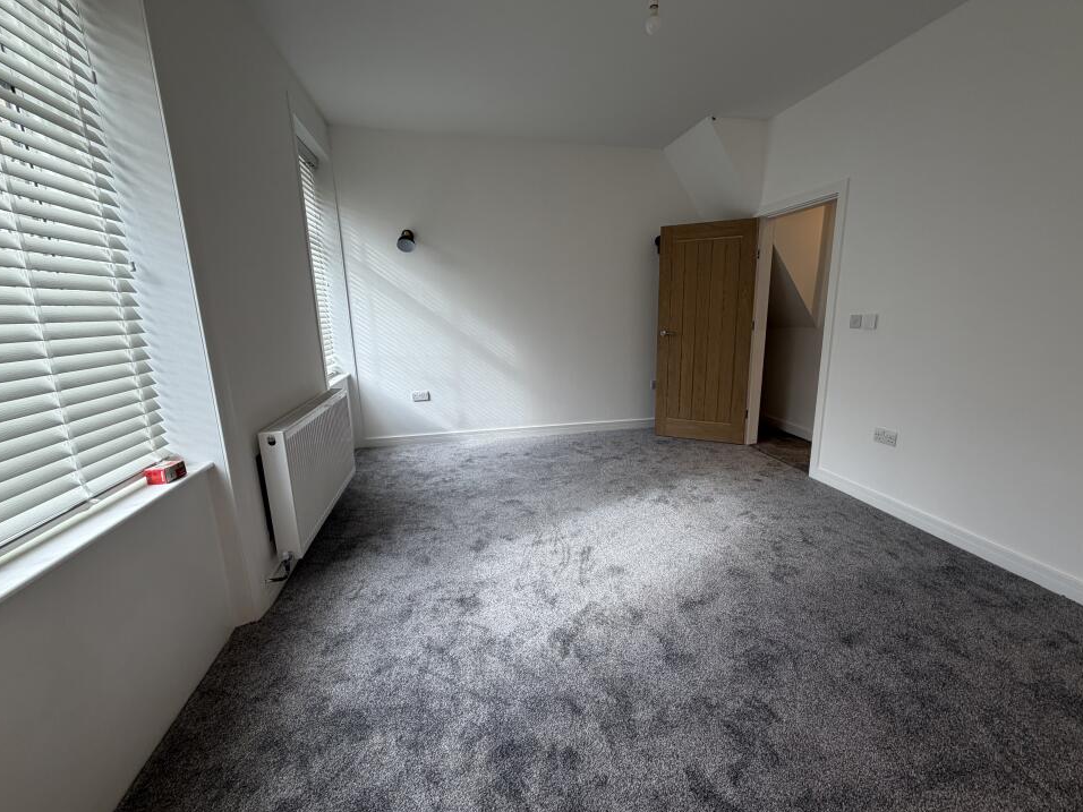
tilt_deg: -11.2
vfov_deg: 81.7
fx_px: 469
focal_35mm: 15
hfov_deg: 98.1
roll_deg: +0.8
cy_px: 408
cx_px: 569
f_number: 2.2
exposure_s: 1/100
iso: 64
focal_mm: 2.22
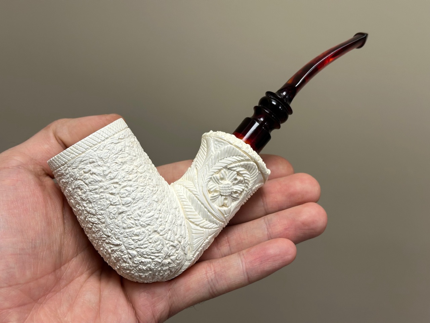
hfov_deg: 39.7
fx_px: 596
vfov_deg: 30.3
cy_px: 162
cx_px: 215
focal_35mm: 48
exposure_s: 1/121
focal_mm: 6.86
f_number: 1.78
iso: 64
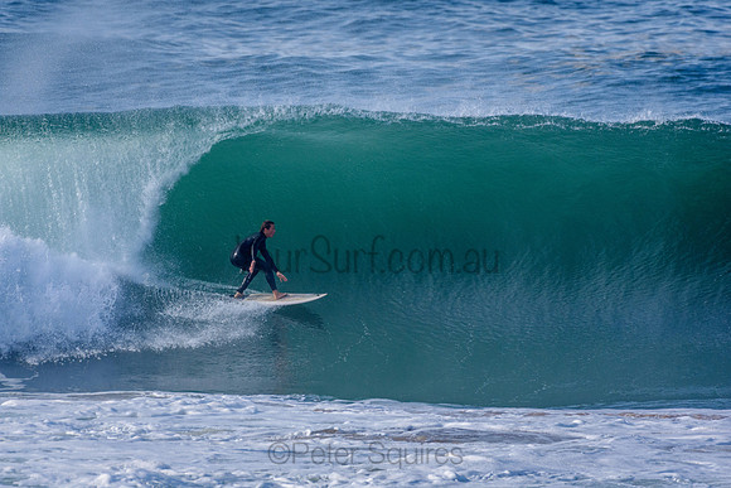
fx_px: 15232
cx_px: 366
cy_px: 244
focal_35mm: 750
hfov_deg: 2.7
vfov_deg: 1.8
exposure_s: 1/2000
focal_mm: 500
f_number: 5.6
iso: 400
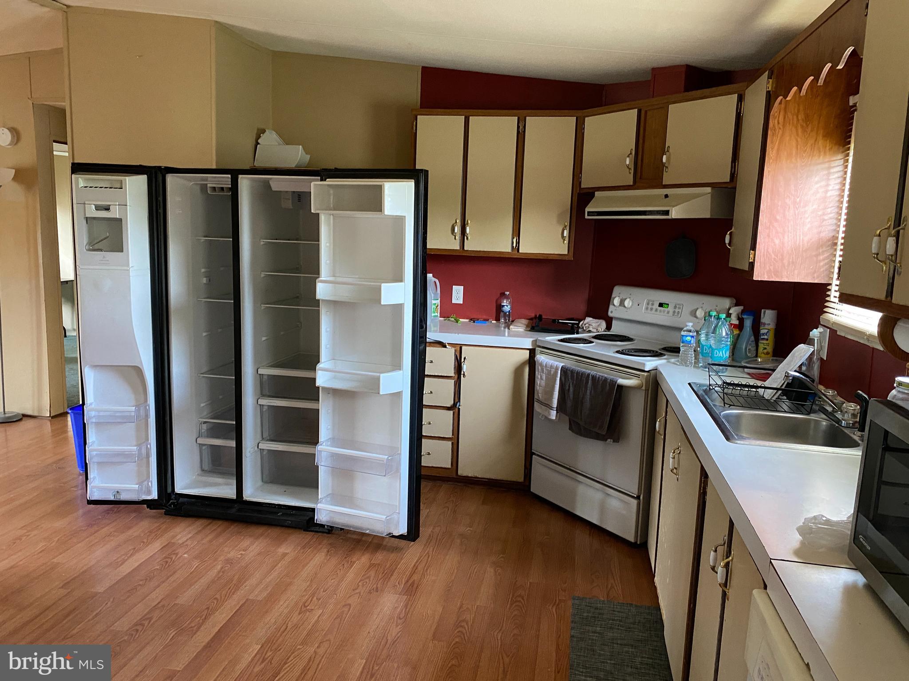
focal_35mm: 26
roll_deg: -3.3
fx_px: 683
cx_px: 454
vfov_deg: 53.1
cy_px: 340
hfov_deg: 67.3
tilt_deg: -7.1
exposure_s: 1/40
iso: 400
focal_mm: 4.25
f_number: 1.8
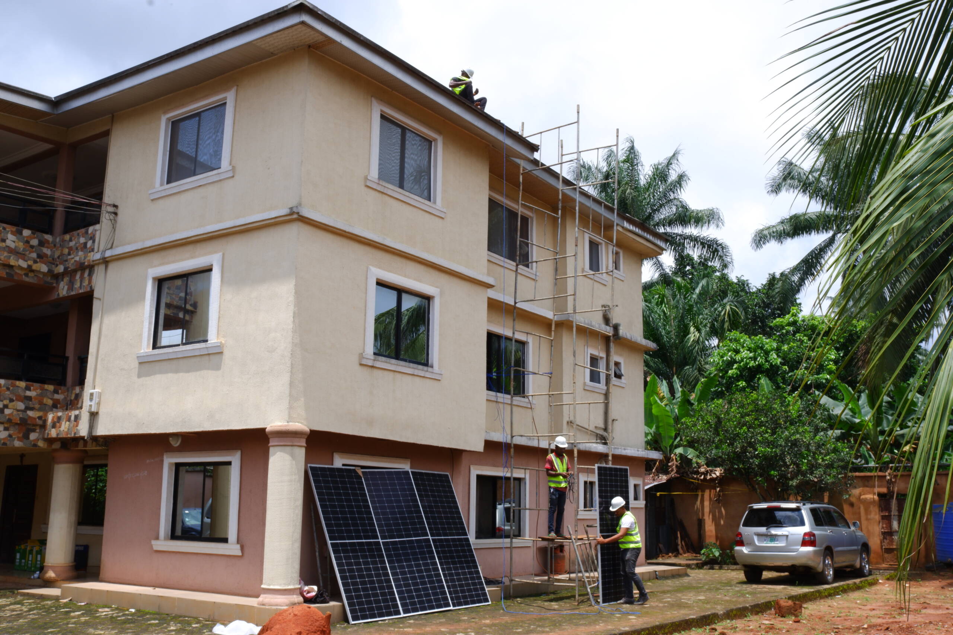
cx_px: 476
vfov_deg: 37.9
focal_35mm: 35
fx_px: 927
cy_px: 318
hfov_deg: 54.4
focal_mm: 23
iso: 200
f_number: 16
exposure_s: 1/100
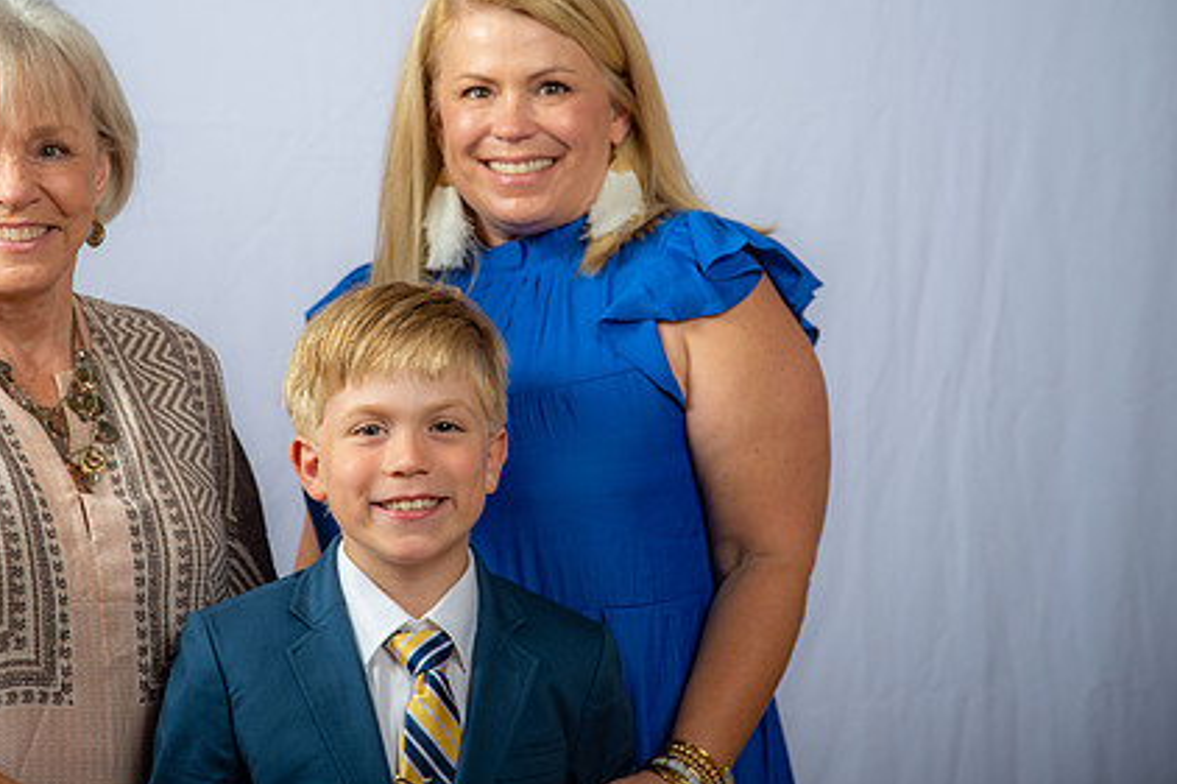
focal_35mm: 110
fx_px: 3595
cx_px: 385
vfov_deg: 12.4
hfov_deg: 18.5
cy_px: 329
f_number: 5.6
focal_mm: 80
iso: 250
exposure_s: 1/200
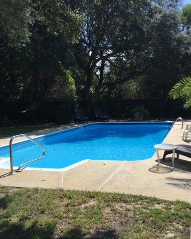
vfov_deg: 48.0
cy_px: 119
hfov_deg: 38.9
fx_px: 269
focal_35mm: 38
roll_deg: +1.7
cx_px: 119
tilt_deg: -4.2
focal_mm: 4.15
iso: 25
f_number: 2.2
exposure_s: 1/1399
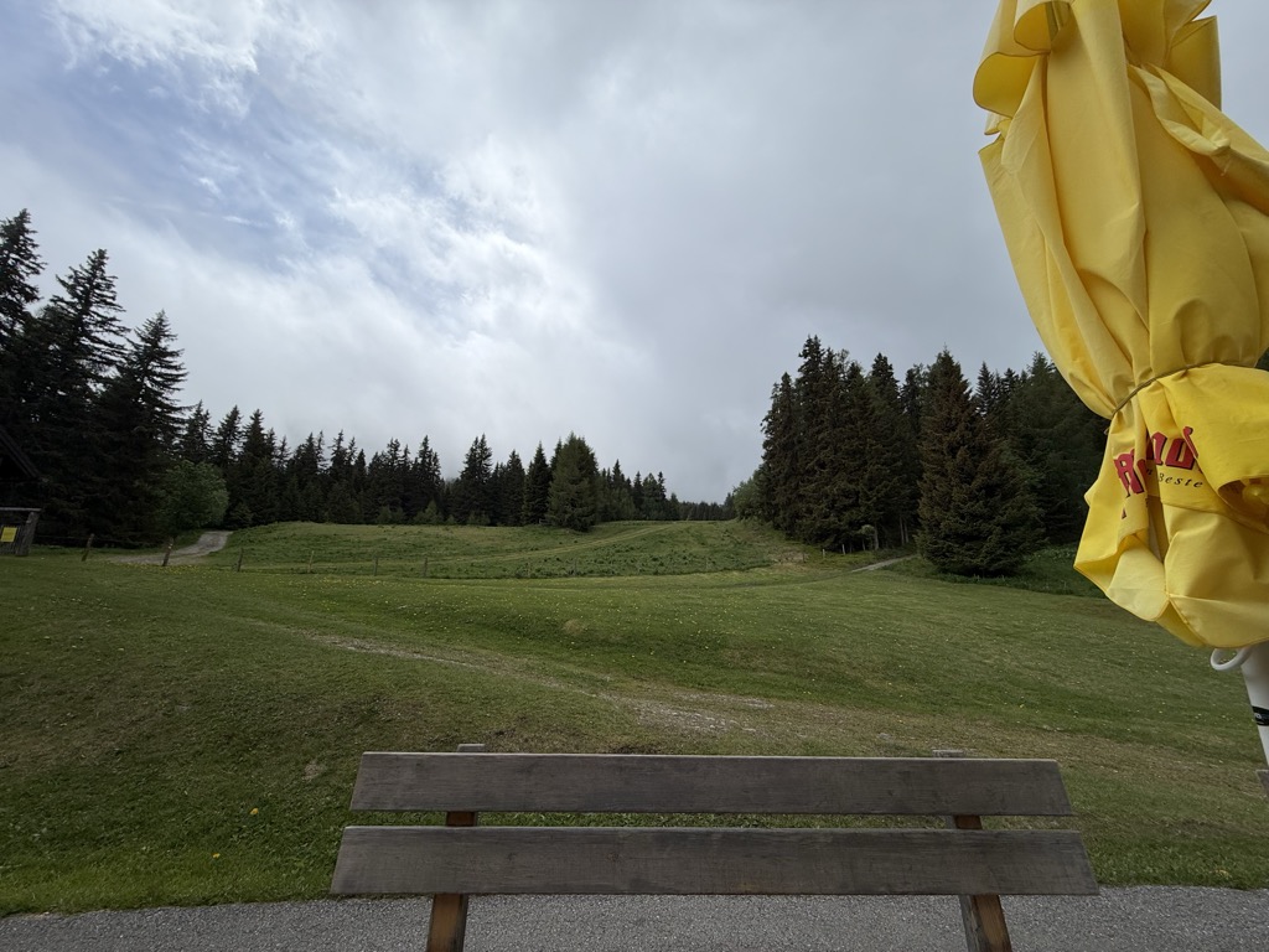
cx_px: 634
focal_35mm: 14
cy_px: 476
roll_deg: -0.1
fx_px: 513
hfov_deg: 102.1
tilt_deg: +15.0
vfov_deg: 85.7
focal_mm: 2.22
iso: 20
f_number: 2.2
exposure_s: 1/1698
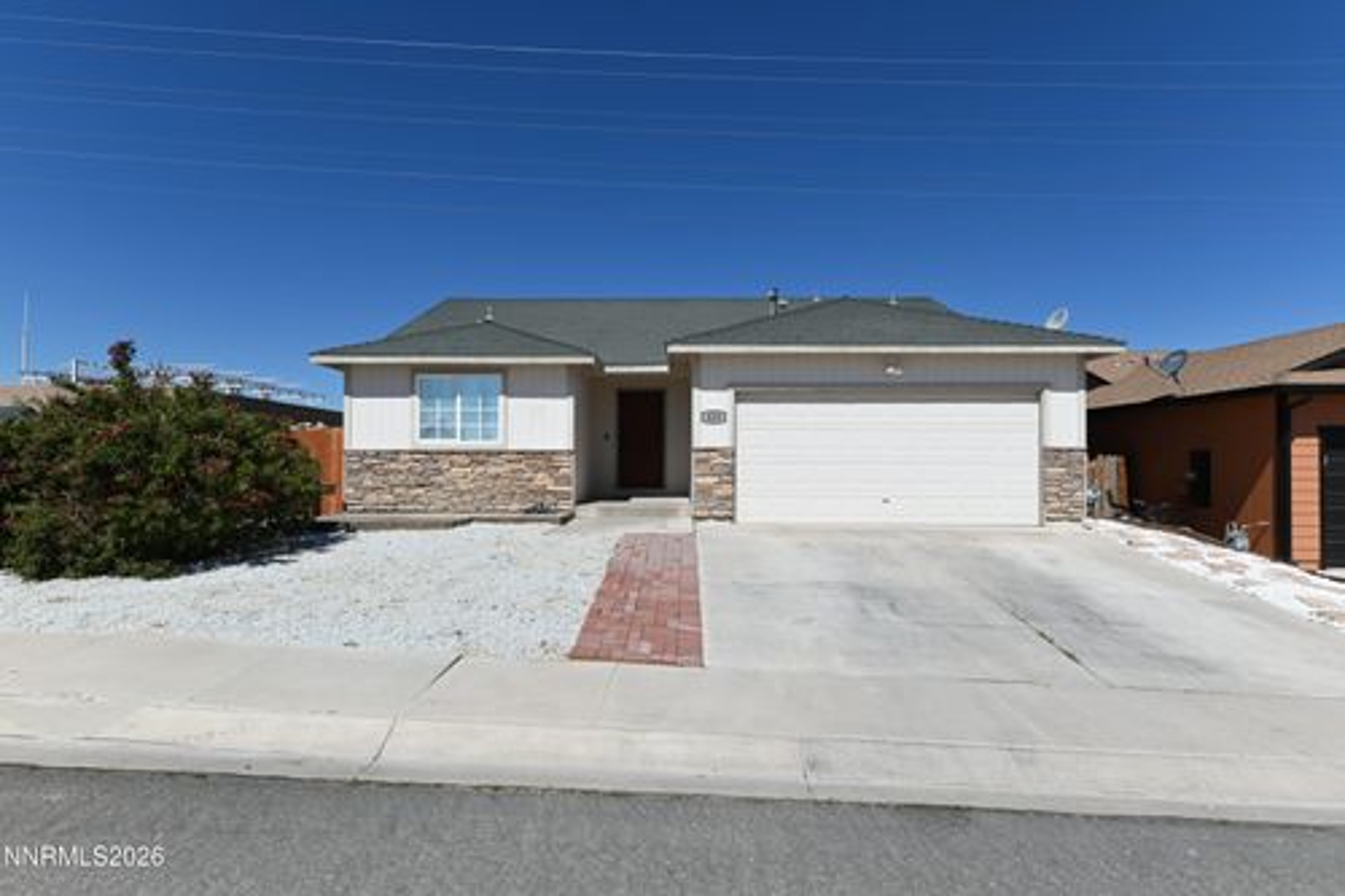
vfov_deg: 61.9
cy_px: 448
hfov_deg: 84.0
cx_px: 672
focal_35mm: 20
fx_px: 747
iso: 100
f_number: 9
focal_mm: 20
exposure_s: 1/640
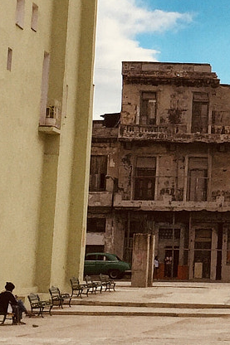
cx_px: 387
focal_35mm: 116
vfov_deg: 17.6
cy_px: 98
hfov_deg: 11.1
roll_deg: -1.8
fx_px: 1113
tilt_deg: +9.8
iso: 32
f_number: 2.2
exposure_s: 1/3597
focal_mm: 4.15
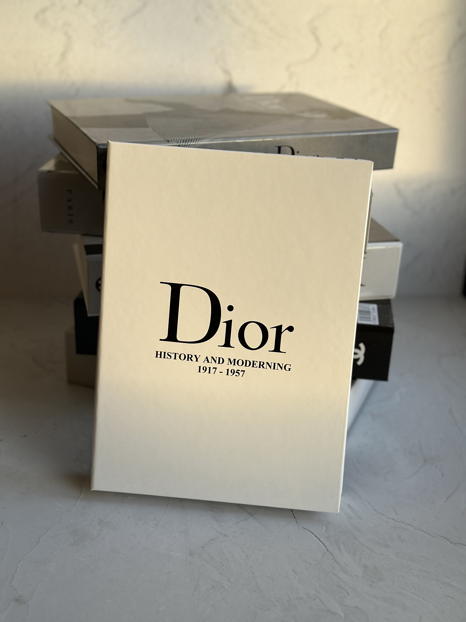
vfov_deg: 39.7
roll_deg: -2.3
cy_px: 311
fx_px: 862
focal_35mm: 48
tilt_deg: -24.4
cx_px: 233
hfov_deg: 30.3
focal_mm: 6.86
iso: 64
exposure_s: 1/121
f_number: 1.78
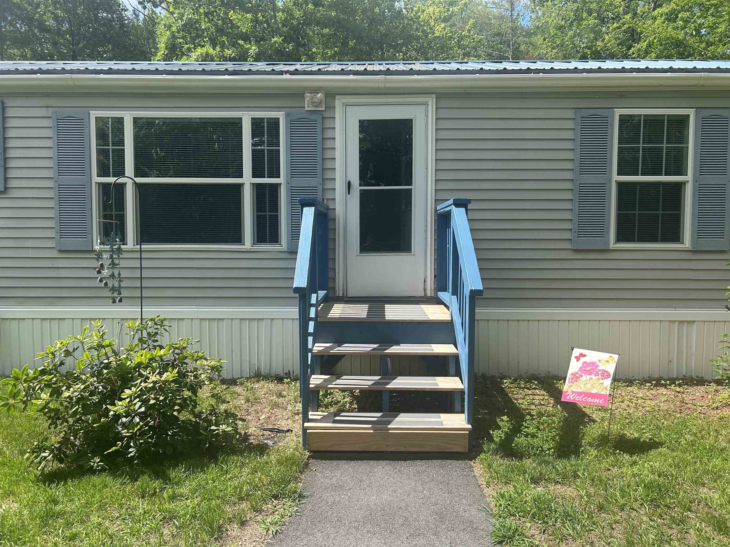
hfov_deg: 67.3
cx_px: 365
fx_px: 548
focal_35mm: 26
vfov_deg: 53.1
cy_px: 274
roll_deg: +1.5
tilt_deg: -2.8
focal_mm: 5.7
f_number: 1.5
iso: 50
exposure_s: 1/2208
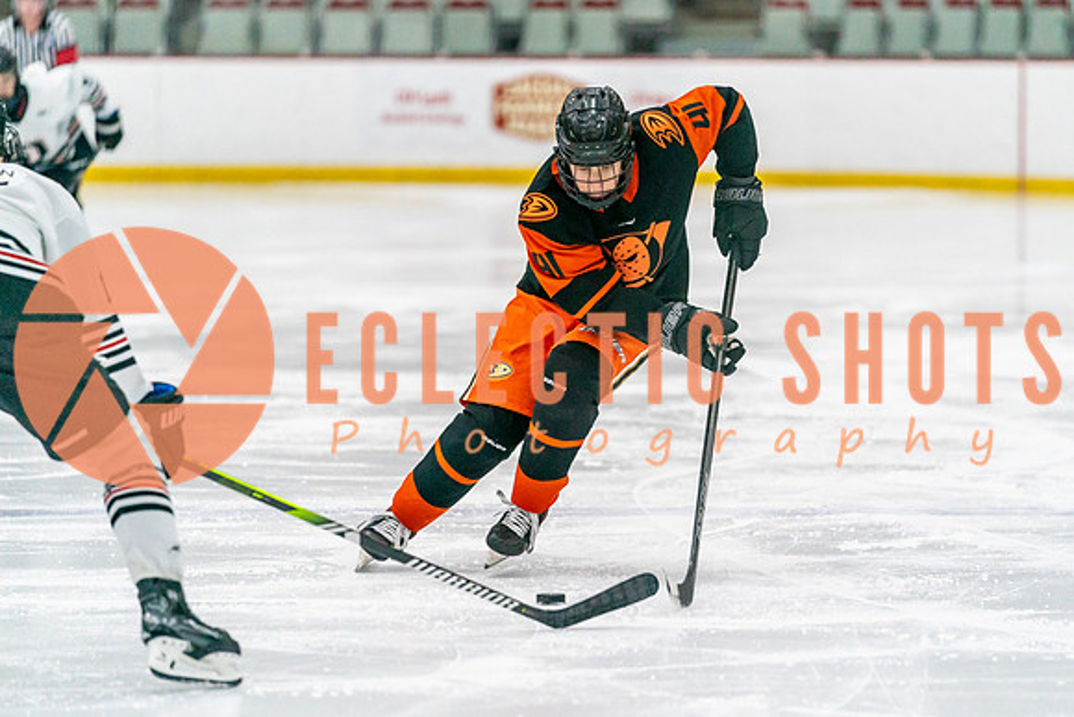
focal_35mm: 225
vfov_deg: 6.1
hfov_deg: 9.1
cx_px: 604
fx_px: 6722
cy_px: 359
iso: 3200
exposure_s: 1/1250
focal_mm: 195
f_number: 2.8
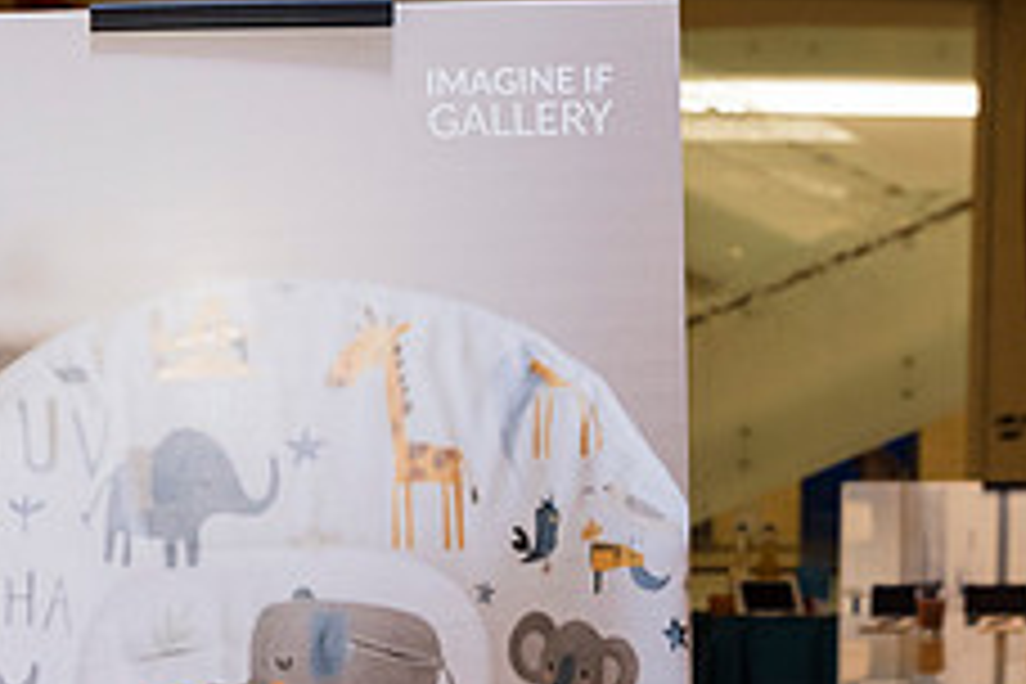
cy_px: 682
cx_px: 220
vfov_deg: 15.1
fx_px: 2536
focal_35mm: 89
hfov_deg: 22.6
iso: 800
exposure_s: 1/125
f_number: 4.5
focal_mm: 35
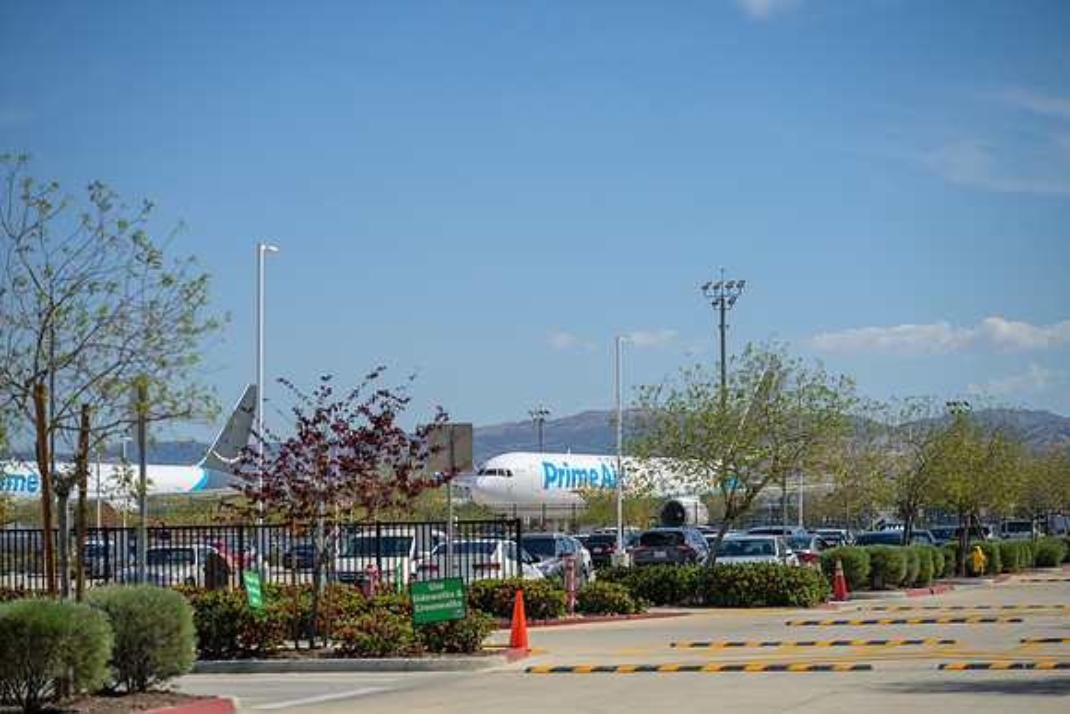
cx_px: 535
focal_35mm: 103
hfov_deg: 19.8
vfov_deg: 13.3
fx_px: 3062
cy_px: 357
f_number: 4
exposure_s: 1/3200
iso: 100
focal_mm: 103
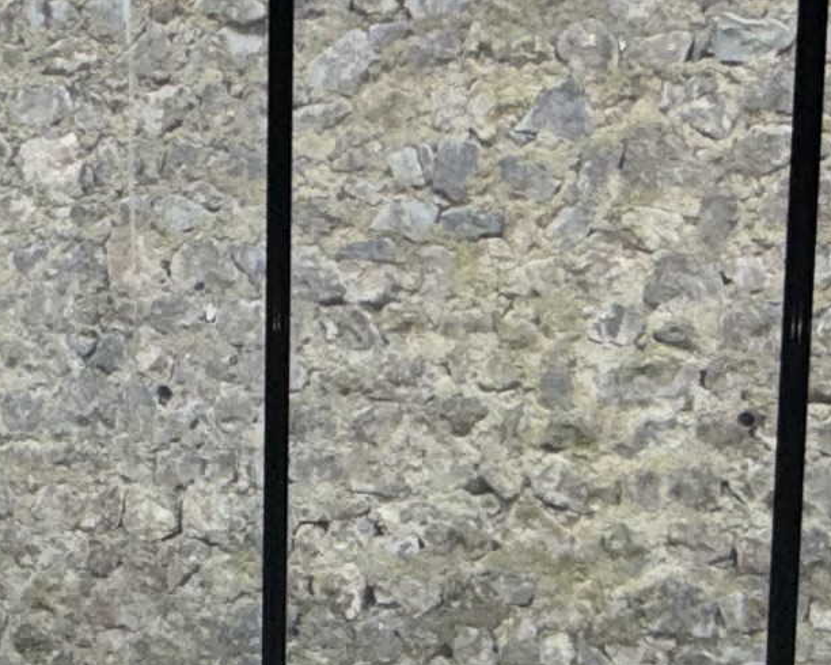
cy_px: 692
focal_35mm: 90
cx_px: 162
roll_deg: -0.5
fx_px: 2214
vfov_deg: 16.7
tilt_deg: -9.1
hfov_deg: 21.0
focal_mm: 2.22
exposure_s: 1/122
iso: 40
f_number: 2.2
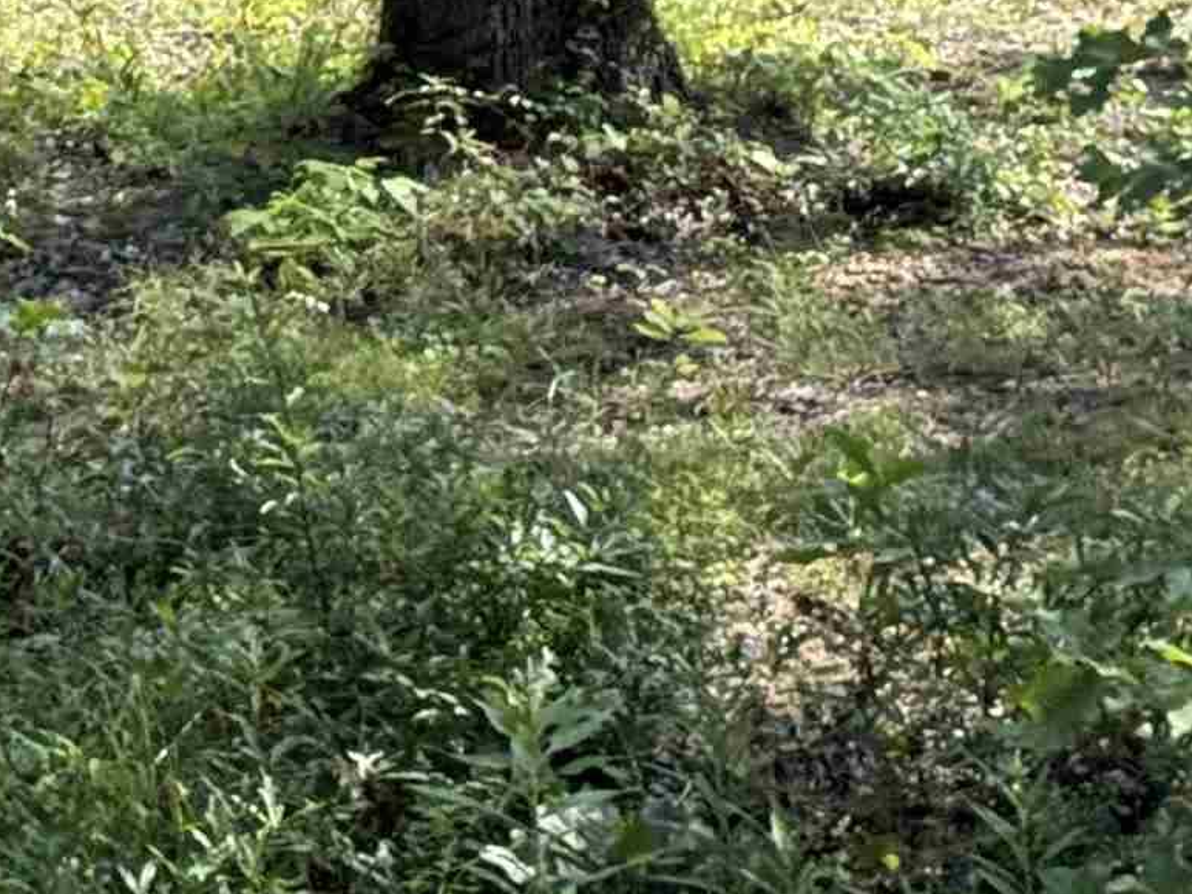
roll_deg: +0.2
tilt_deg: +1.2
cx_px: -485
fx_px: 6577
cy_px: -823
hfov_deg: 10.1
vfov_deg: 7.5
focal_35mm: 191
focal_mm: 6.76
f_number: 1.78
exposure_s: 1/855
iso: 64
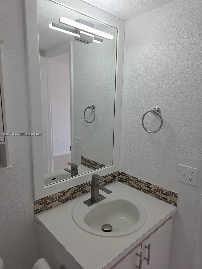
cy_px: 134
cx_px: 101
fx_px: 179
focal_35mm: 23
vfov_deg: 73.9
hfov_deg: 58.9
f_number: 1.7
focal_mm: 6.3
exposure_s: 1/120
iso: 50
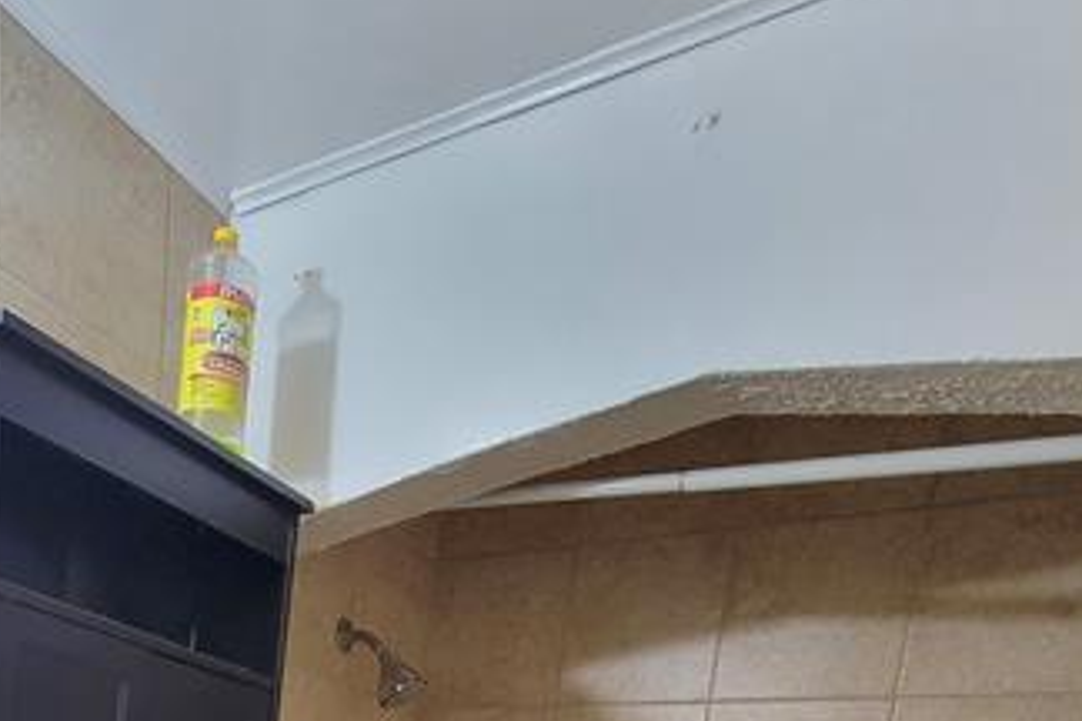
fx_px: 962
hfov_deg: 55.8
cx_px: 267
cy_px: 1095
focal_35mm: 32
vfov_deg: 27.5
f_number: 2.2
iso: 320
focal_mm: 2.2
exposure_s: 1/40
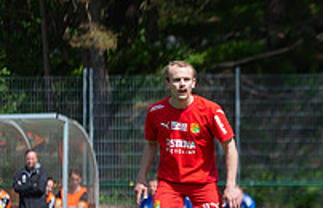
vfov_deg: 2.1
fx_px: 5628
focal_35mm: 634
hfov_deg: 3.3
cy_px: 158
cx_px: 480
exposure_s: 1/2000
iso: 100
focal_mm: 160
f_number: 3.2
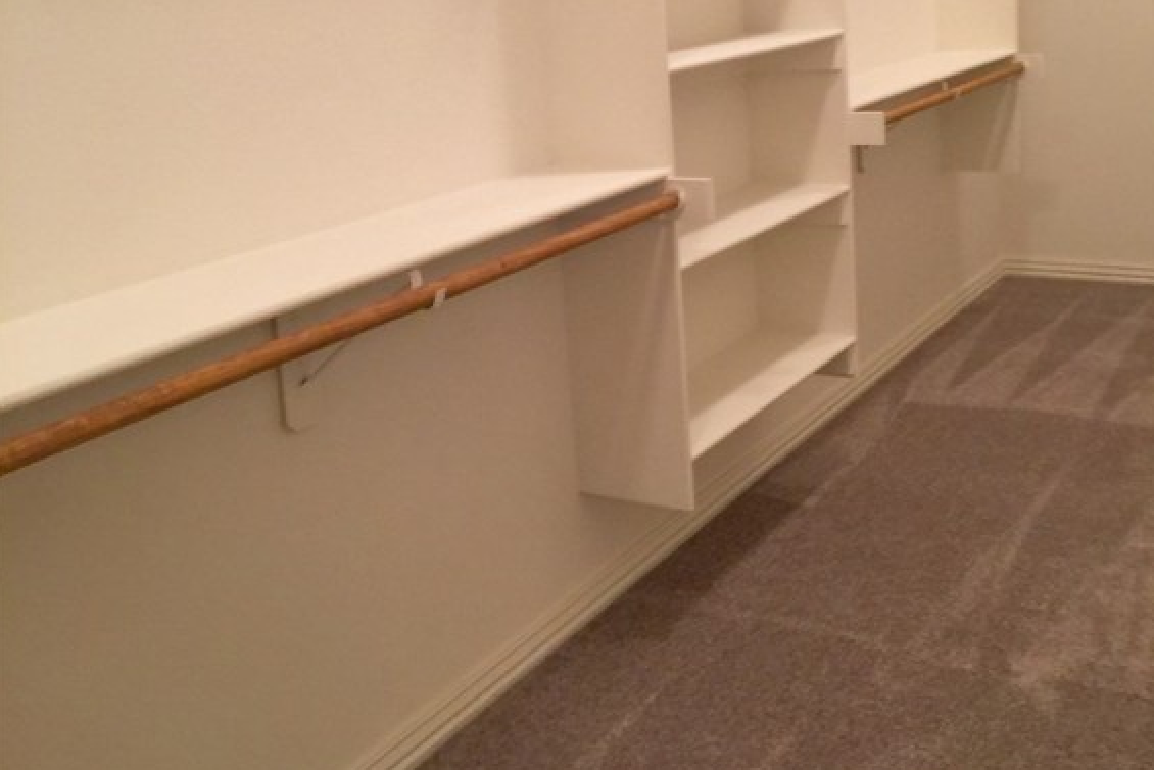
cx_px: 580
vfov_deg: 31.9
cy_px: 176
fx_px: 1315
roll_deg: +1.0
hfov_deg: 47.4
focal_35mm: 41
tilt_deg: -7.1
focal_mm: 4.15
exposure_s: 1/15
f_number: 2.2
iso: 64
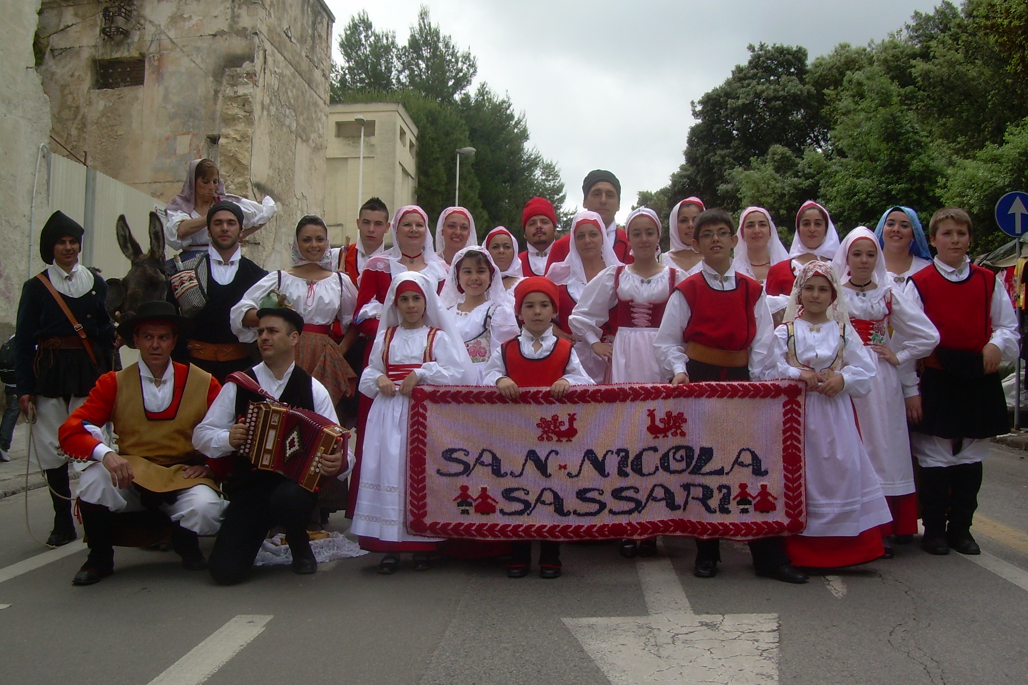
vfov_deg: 33.4
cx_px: 510
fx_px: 1142
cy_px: 334
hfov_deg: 48.5
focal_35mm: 40
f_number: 4.6
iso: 50
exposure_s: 1/324
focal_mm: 6.3
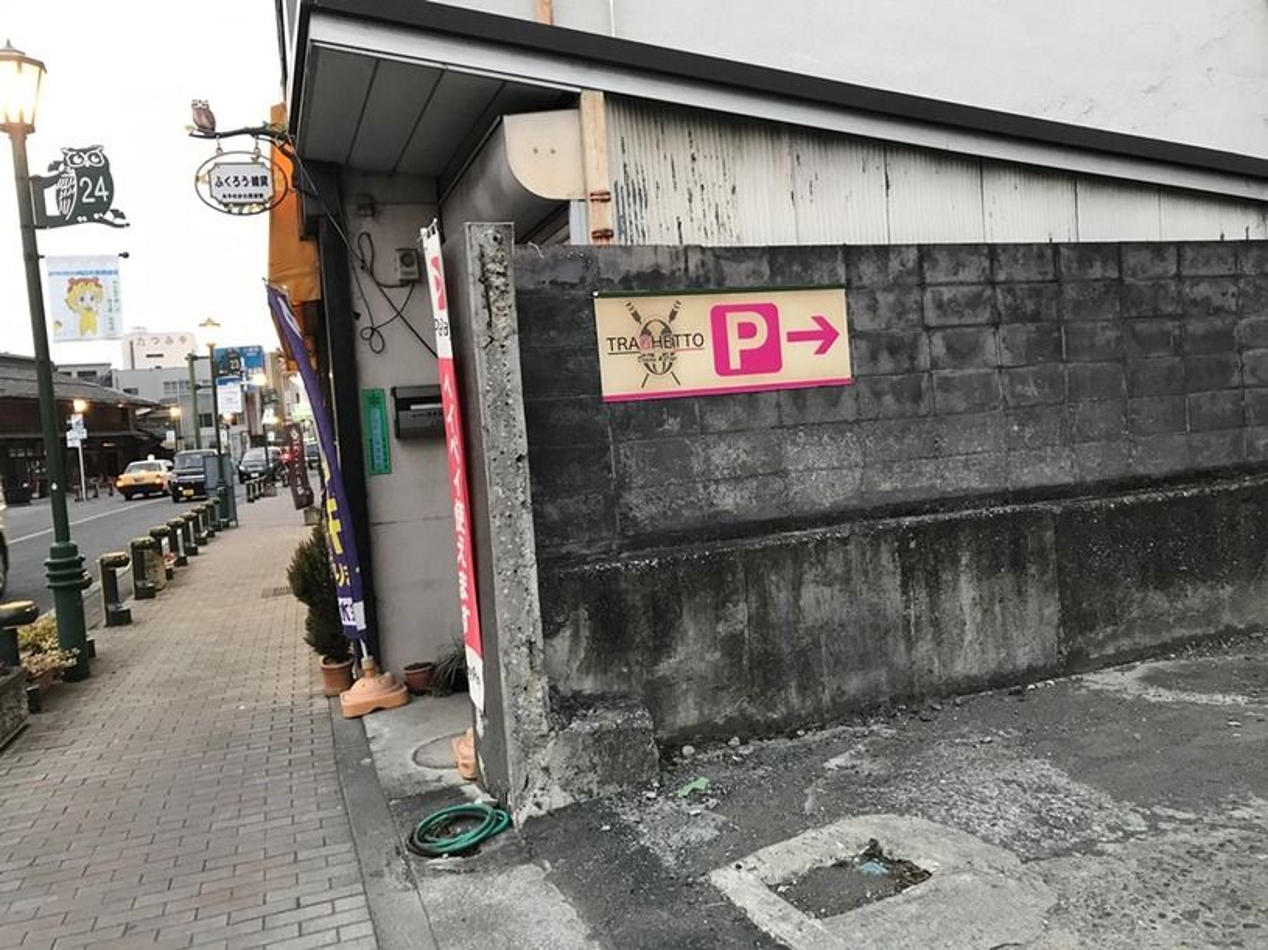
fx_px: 1026
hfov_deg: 63.5
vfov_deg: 49.7
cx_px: 634
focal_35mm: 28
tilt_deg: -1.5
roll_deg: +5.1
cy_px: 475
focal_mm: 3.99
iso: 40
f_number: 1.8
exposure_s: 1/20
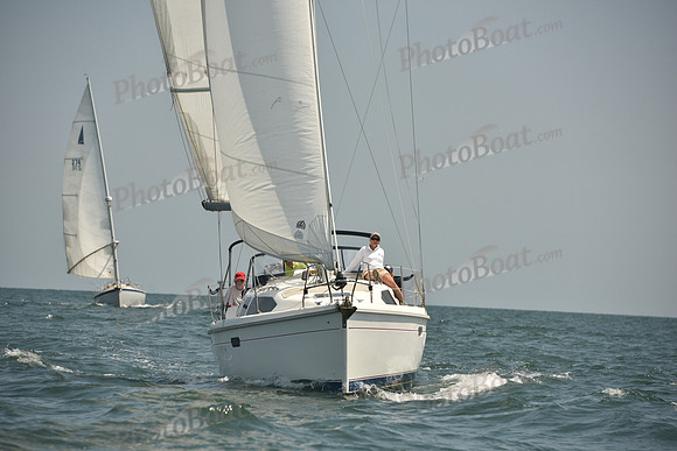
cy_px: 226
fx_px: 3762
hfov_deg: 10.3
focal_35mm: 200
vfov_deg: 6.9
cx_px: 338
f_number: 6.3
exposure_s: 1/1000
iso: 320
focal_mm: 200
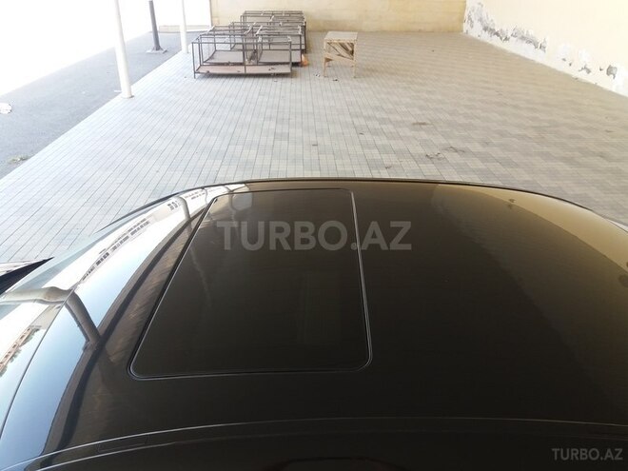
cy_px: 236
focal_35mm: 28
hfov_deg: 63.4
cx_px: 314
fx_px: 508
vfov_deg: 49.7
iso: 64
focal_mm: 3.7
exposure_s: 1/120
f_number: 1.9
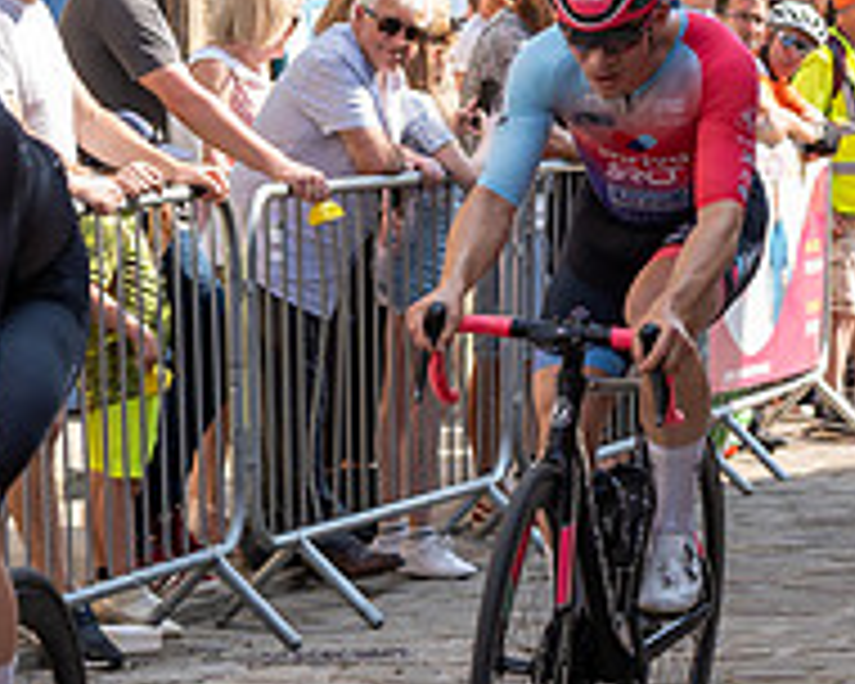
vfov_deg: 7.1
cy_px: -101
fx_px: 5441
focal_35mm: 215
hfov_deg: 9.0
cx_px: 638
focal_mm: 55
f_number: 3.5
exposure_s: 1/500
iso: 100
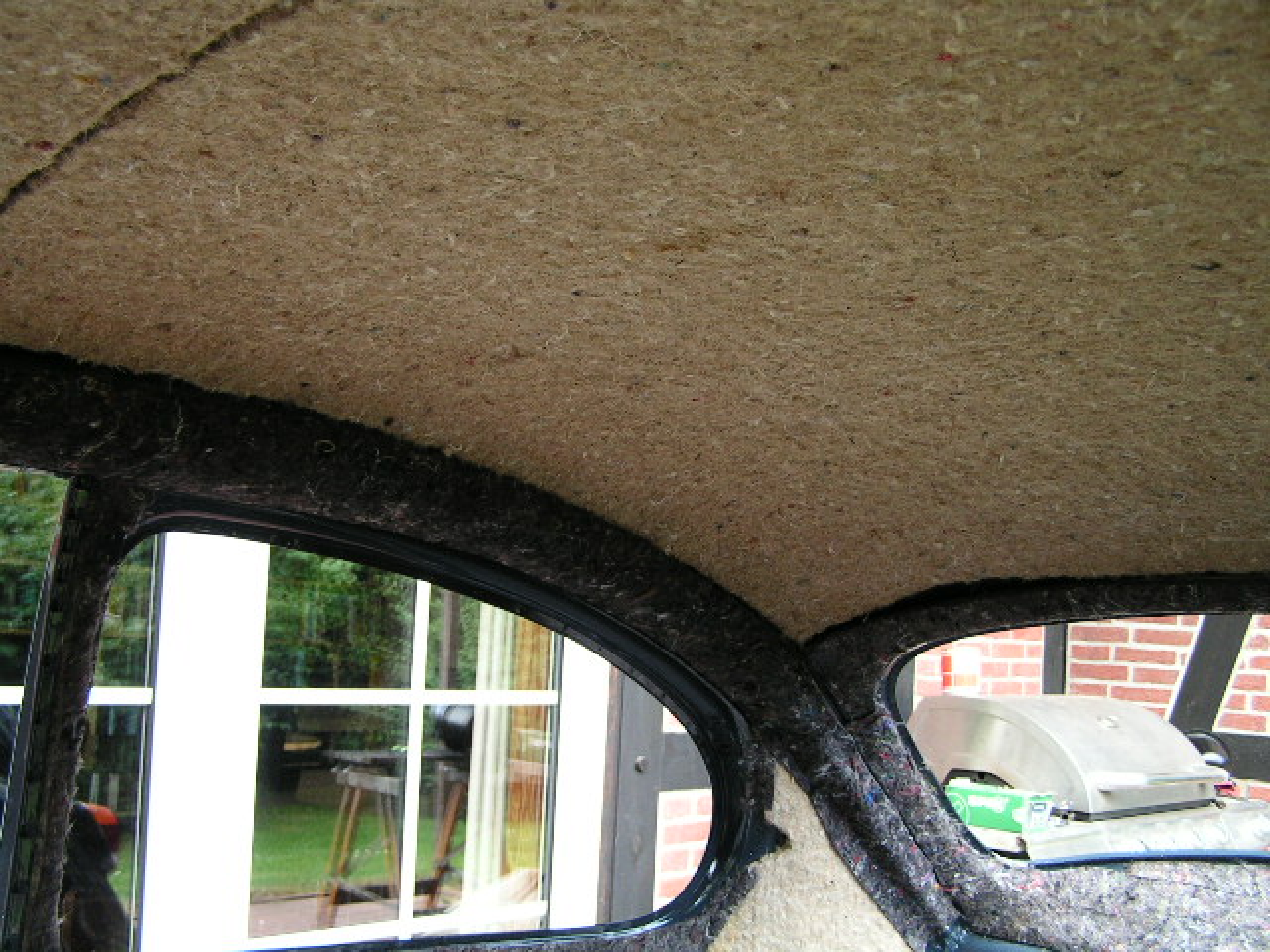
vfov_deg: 37.7
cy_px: 476
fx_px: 1394
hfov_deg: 49.0
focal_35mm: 38
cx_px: 635
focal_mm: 6.3
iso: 80
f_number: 2.8
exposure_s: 1/50
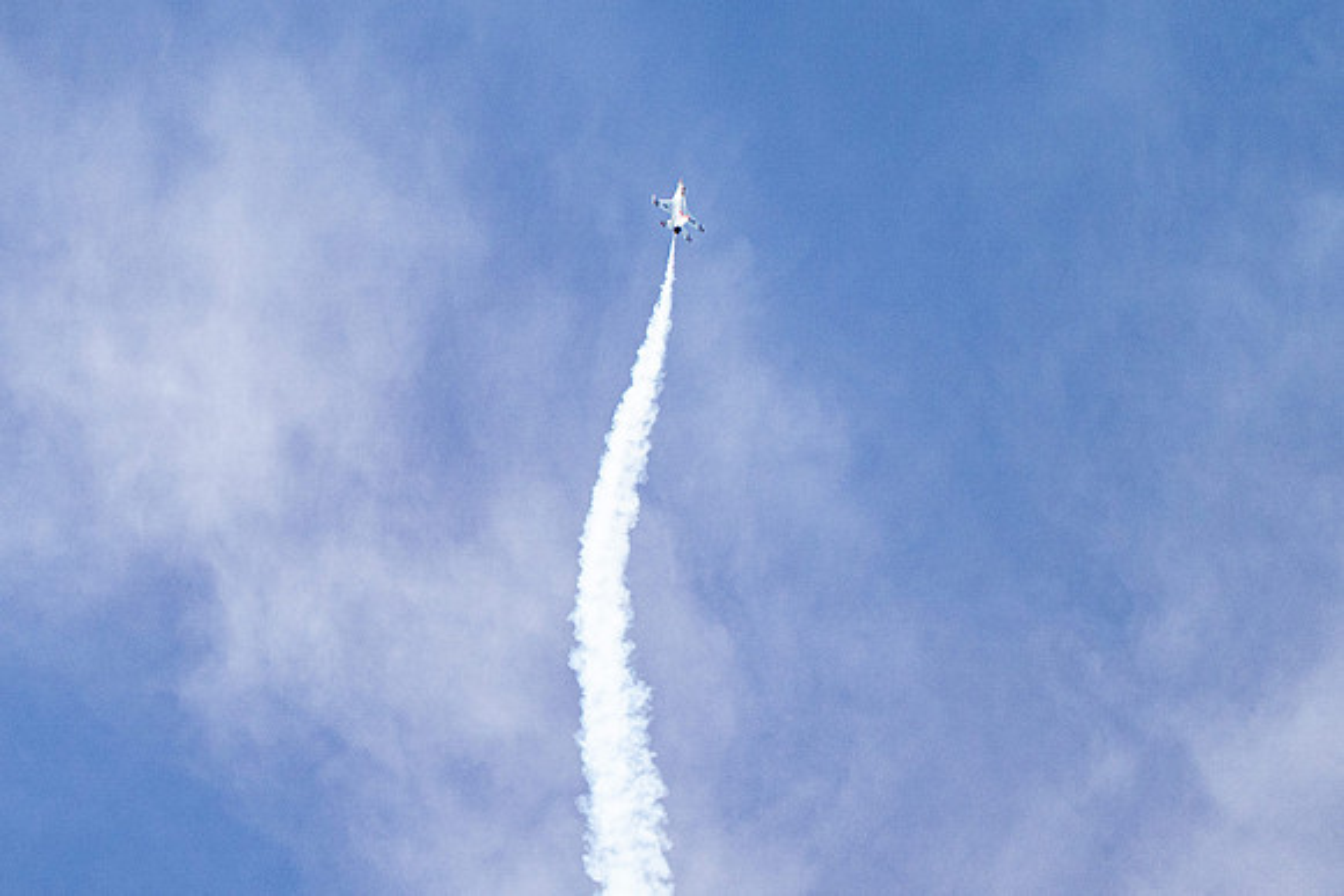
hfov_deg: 2.6
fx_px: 29528
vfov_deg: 1.7
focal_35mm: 791
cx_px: 386
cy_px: 481
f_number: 8
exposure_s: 1/2000
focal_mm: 400
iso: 800
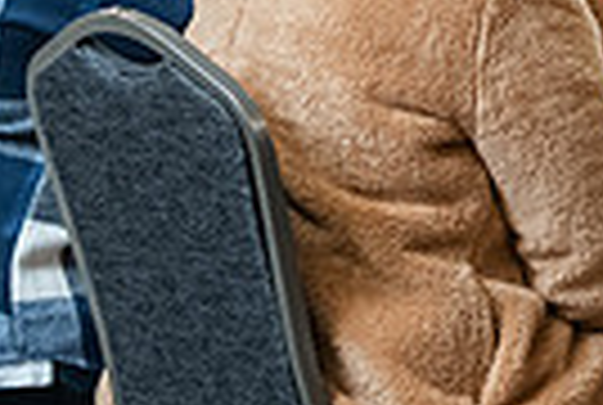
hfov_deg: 5.2
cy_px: -250
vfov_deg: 3.5
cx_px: 531
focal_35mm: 397
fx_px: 6665
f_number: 3.2
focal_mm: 92
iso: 2000
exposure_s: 1/160
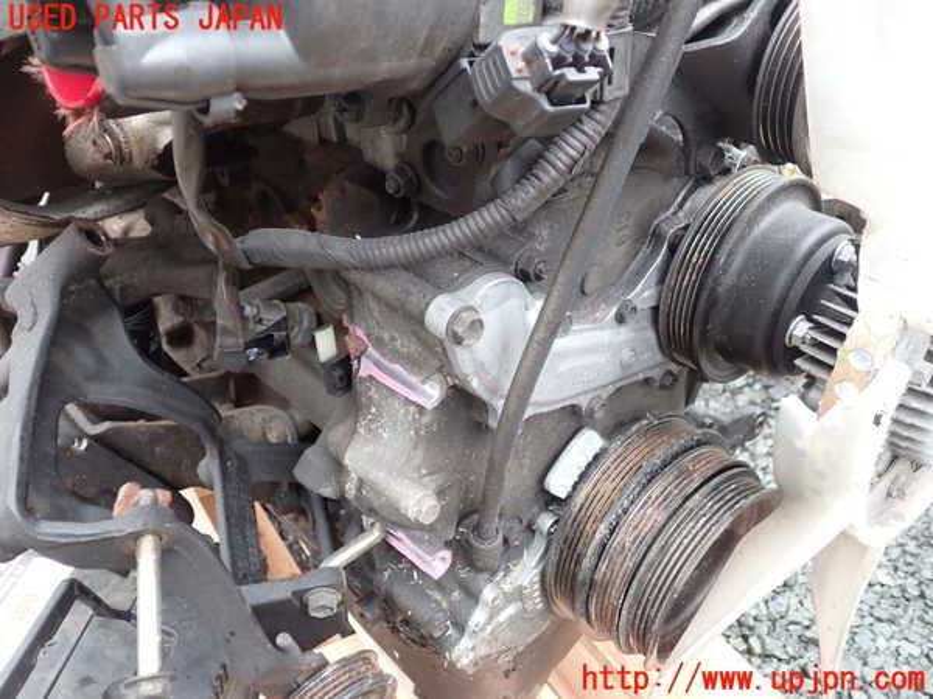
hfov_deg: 60.0
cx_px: 466
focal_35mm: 30
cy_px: 350
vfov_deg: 46.8
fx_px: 809
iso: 200
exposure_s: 1/60
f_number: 2.3
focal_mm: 5.4
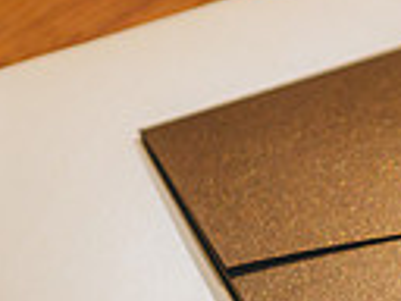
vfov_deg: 5.5
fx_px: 3116
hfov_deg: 7.3
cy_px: 332
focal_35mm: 269
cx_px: 504
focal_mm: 62
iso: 2000
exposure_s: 1/80
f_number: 2.8
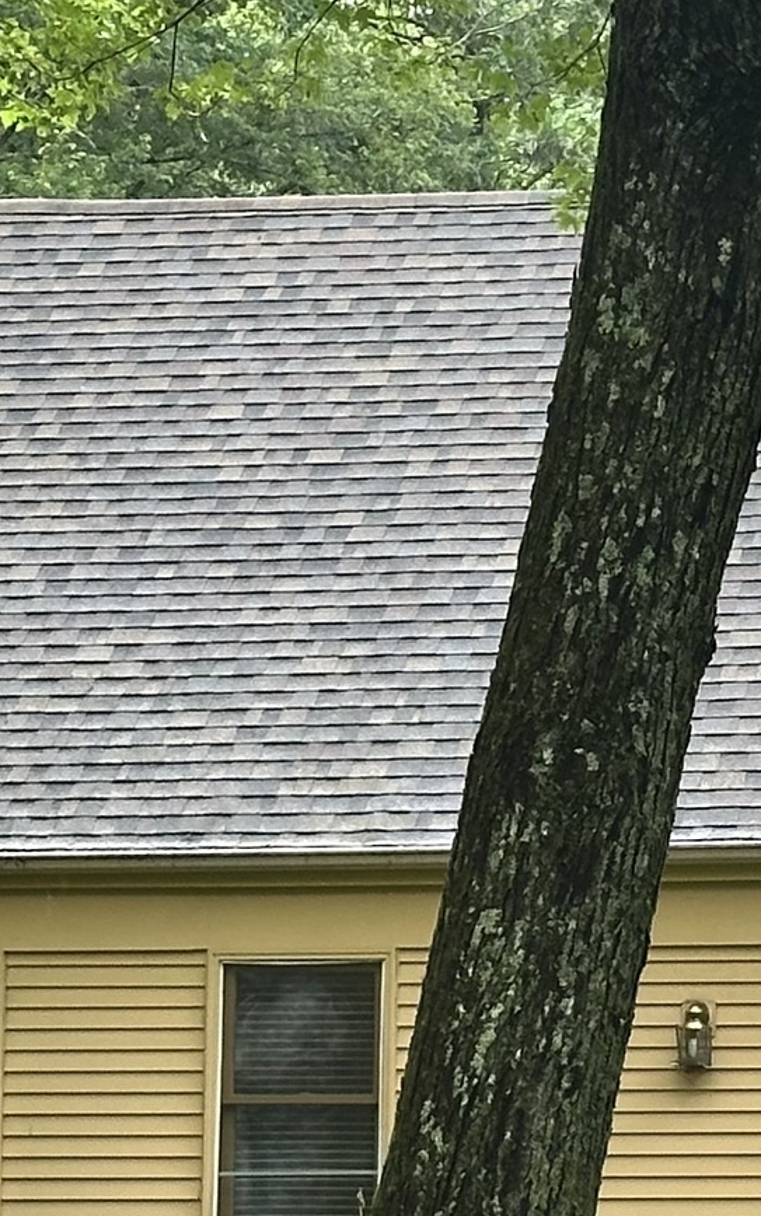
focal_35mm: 180
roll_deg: +0.3
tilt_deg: +4.8
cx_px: 975
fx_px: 5969
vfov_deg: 11.6
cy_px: 898
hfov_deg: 7.2
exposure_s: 1/277
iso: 64
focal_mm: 6.86
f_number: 1.78
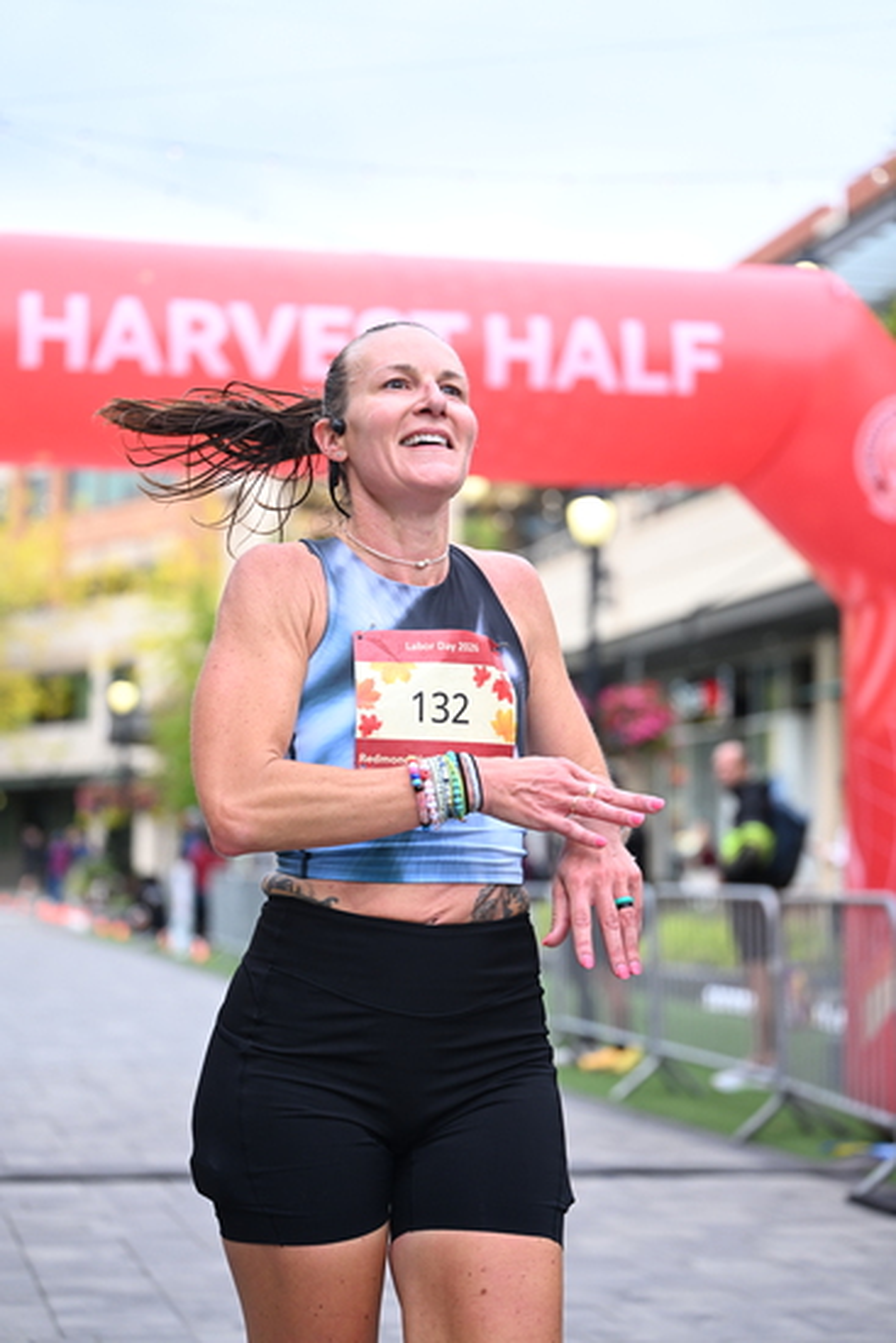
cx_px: 448
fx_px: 2611
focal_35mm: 70
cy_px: 672
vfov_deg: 28.8
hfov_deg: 19.5
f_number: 2.8
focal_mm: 70
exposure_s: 1/1600
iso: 1000
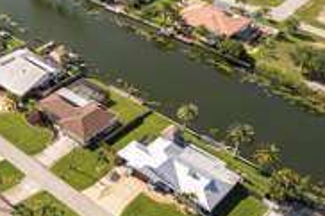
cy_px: -17
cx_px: -73
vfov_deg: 22.2
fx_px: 523
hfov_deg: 29.3
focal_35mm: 58
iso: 100
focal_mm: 8.38
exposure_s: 1/640
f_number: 2.8
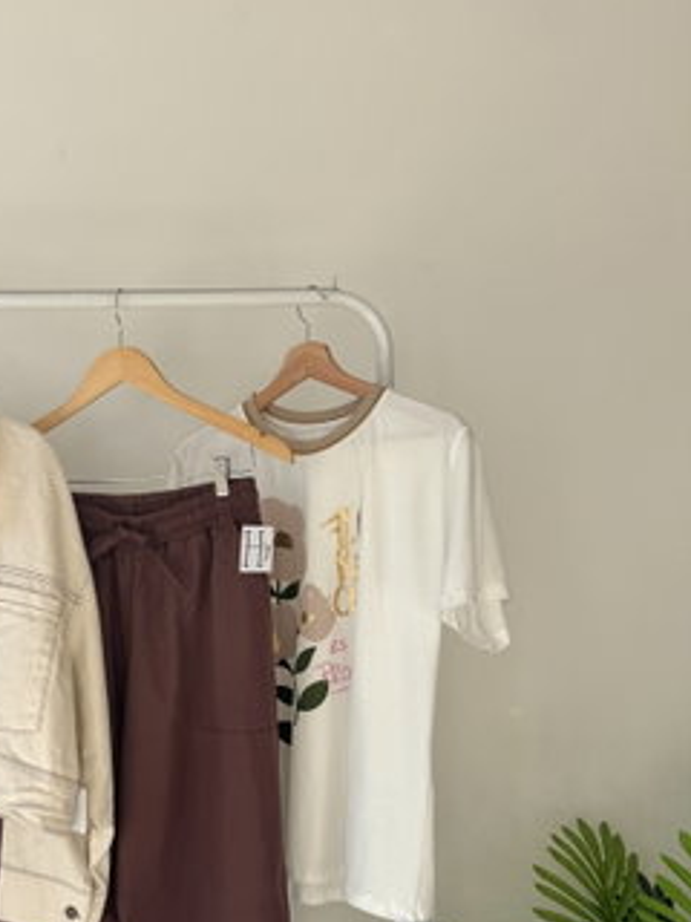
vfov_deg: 46.2
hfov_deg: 34.6
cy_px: 595
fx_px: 1065
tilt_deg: -3.1
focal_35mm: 40
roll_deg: +0.9
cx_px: 118
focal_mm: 6.76
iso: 80
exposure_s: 1/1285
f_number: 1.78
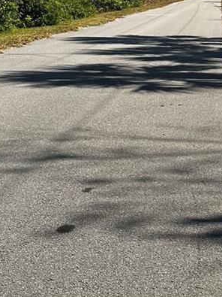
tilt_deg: -5.5
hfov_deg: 19.3
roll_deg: -1.2
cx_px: 245
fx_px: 625
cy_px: 59
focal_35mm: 73
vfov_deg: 26.2
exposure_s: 1/4348
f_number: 1.78
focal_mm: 6.86
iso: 80
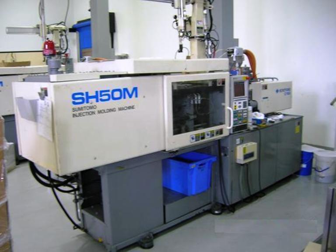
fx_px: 330
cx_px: 168
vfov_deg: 41.8
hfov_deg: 54.0
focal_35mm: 34
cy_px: 126
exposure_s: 1/5.2
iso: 50
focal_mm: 5.7
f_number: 2.9
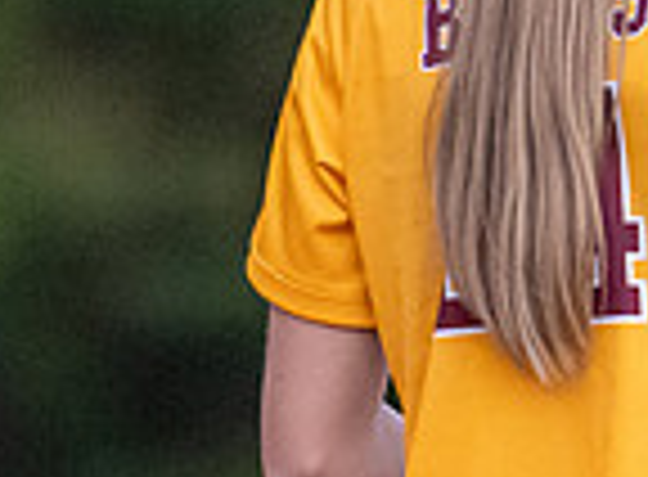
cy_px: 354
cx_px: 971
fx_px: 50971
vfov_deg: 0.5
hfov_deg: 0.7
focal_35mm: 2741
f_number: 5.6
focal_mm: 400
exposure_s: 1/2500
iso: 9000
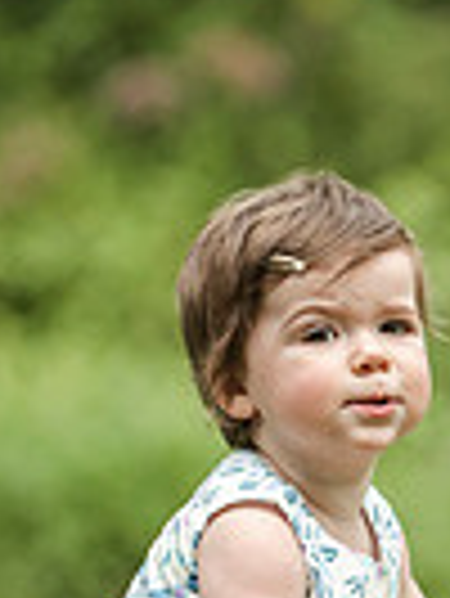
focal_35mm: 489
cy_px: 620
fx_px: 8462
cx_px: 450
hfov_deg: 3.0
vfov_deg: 4.0
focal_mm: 150
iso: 640
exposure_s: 1/4000
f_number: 3.2
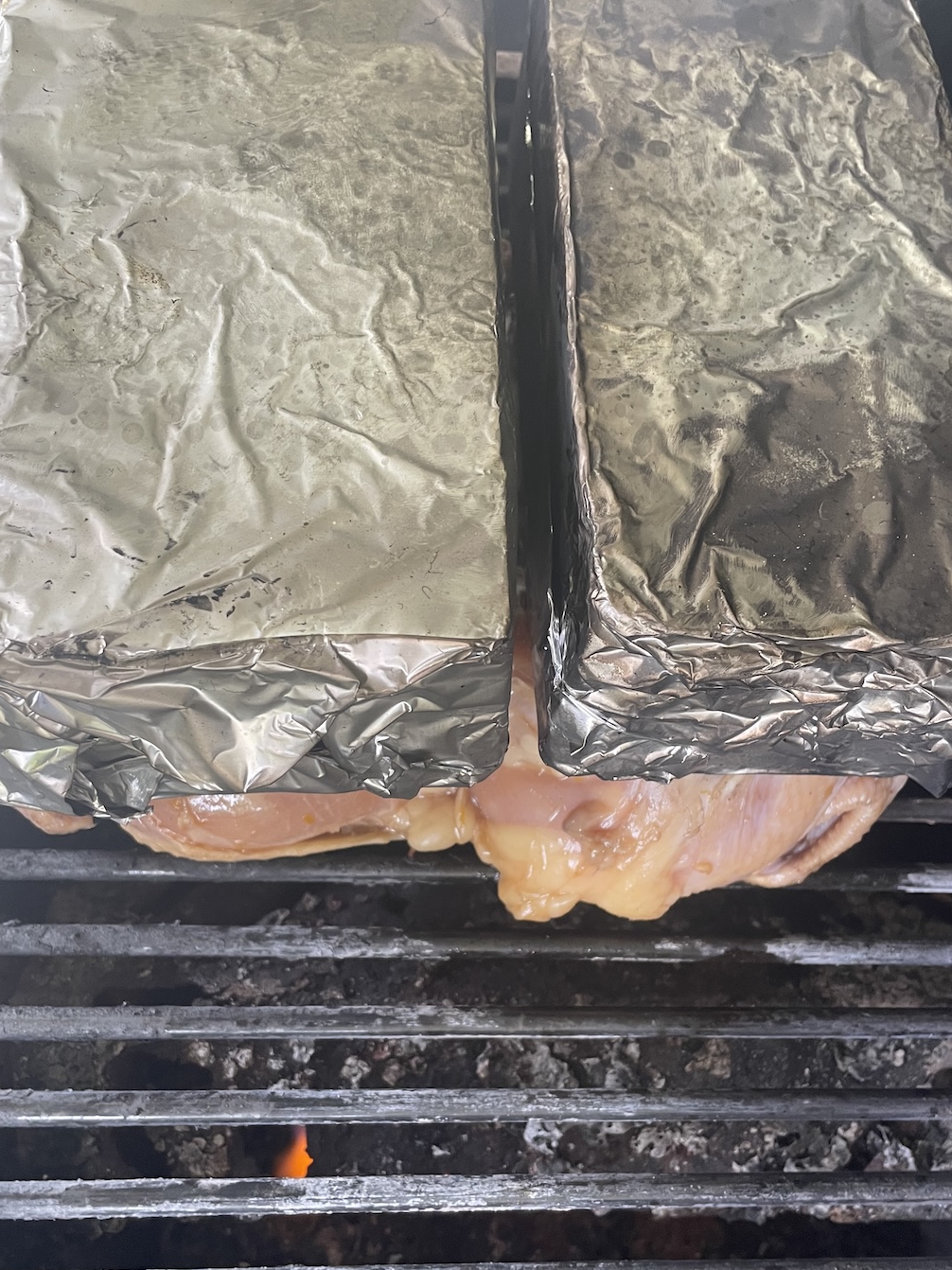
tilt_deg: -67.2
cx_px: 472
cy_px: 742
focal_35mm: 31
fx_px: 1137
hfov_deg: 45.4
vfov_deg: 58.0
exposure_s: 1/79
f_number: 1.6
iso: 125
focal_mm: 4.2
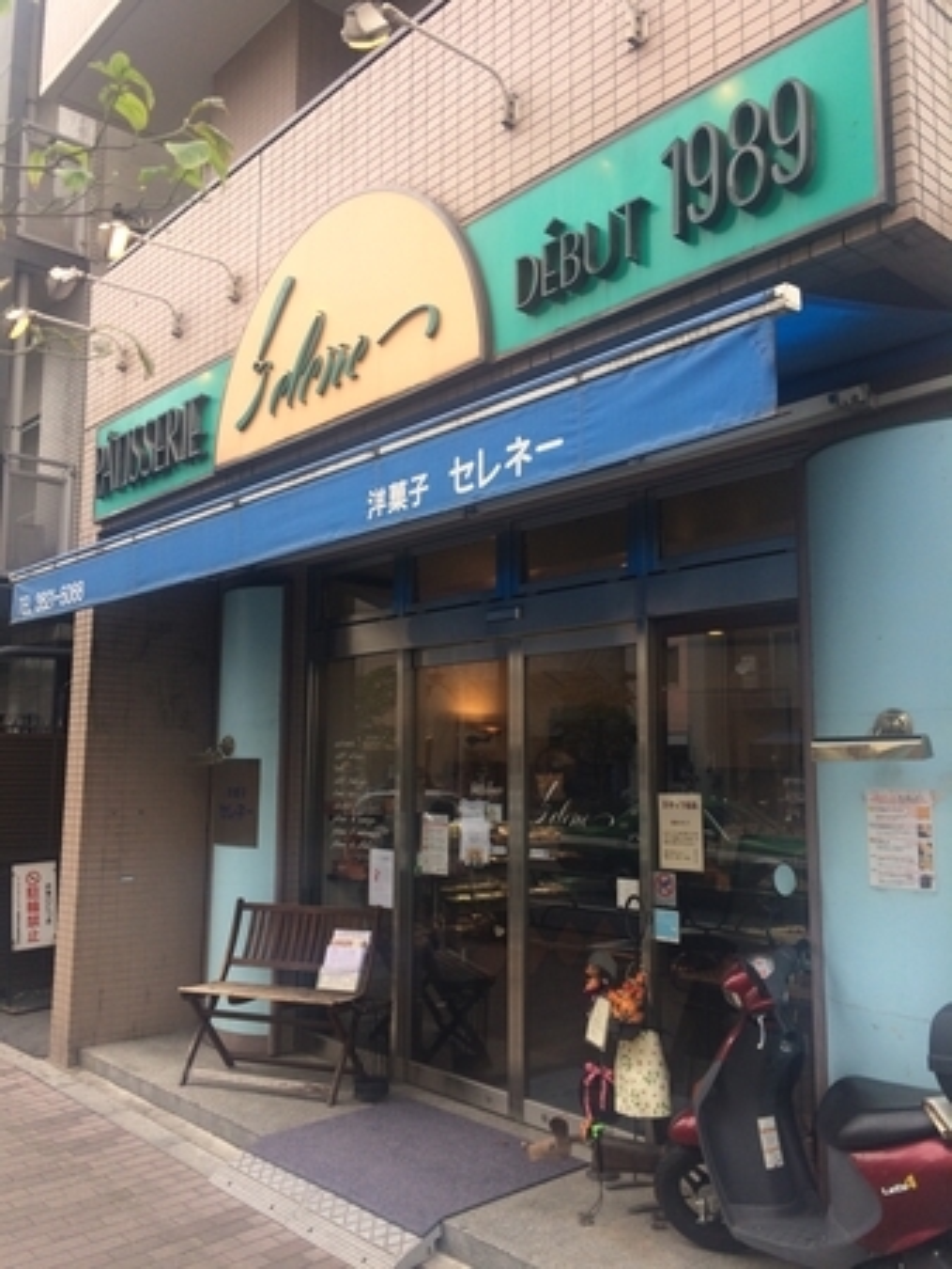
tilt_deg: +4.3
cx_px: 476
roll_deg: +0.6
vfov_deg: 61.6
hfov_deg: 48.3
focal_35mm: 29
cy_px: 634
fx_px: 1062
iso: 32
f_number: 2.2
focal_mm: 4.15
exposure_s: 1/311
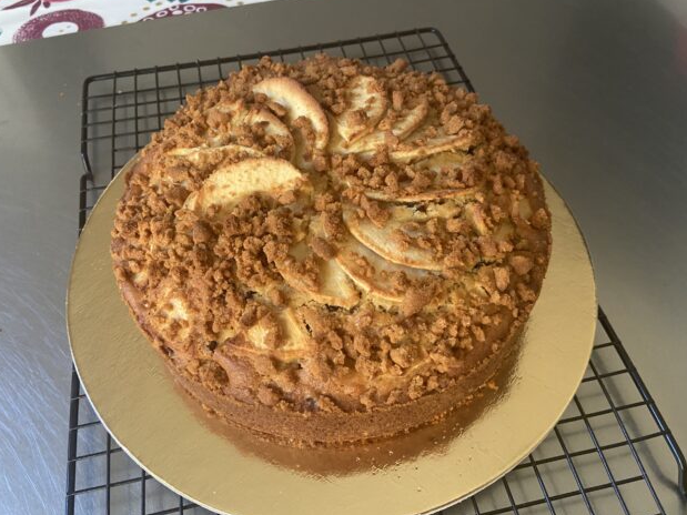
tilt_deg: -55.0
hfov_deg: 63.4
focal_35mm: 28
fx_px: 556
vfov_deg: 49.7
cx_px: 321
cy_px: 245
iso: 200
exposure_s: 1/60
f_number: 1.8
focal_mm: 4.25
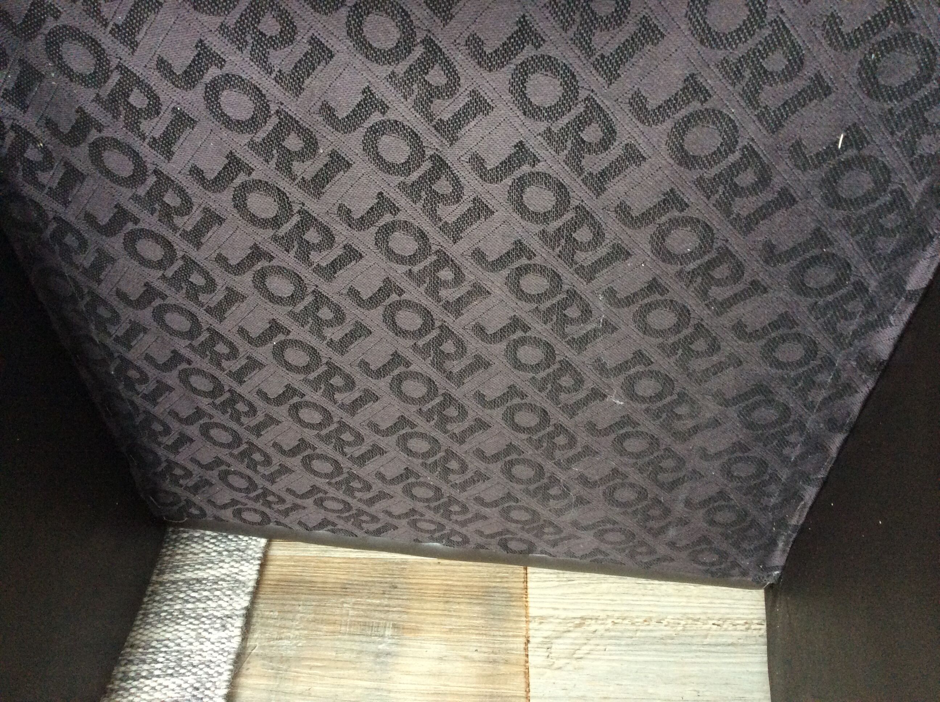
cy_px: 351
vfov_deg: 44.1
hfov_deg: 56.9
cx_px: 470
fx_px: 868
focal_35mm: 32
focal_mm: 3.3
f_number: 2.4
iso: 200
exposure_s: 1/24
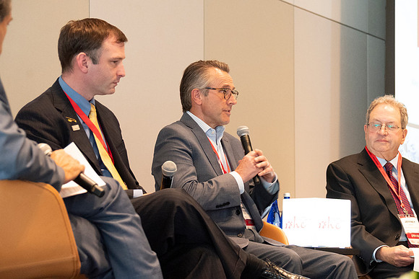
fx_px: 1746
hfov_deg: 13.7
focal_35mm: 150
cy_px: 140
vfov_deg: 9.2
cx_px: 210
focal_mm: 100
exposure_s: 1/60
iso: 4000
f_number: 5.6
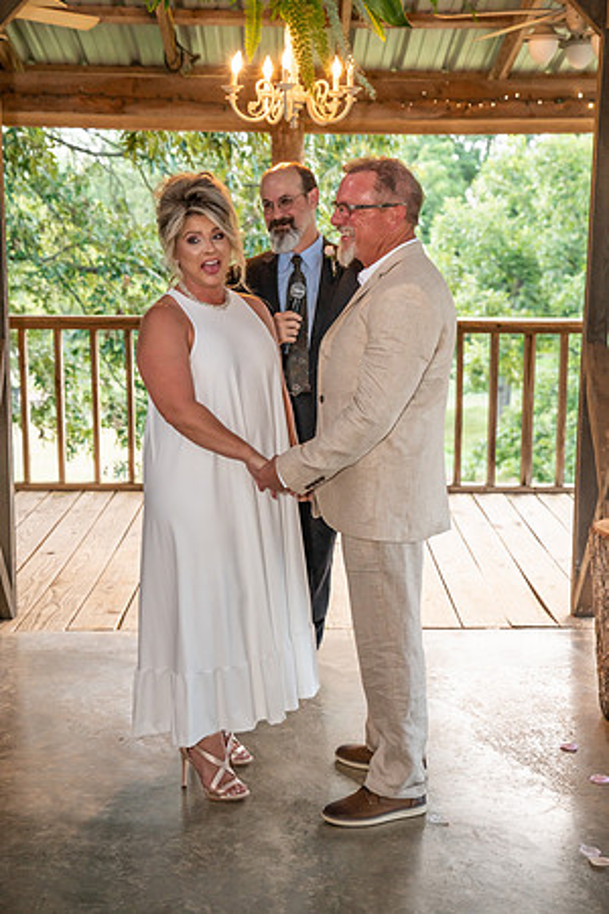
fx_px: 1396
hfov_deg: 24.6
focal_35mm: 55
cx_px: 304
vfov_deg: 36.2
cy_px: 457
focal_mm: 55
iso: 1600
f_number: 4.5
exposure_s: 1/125
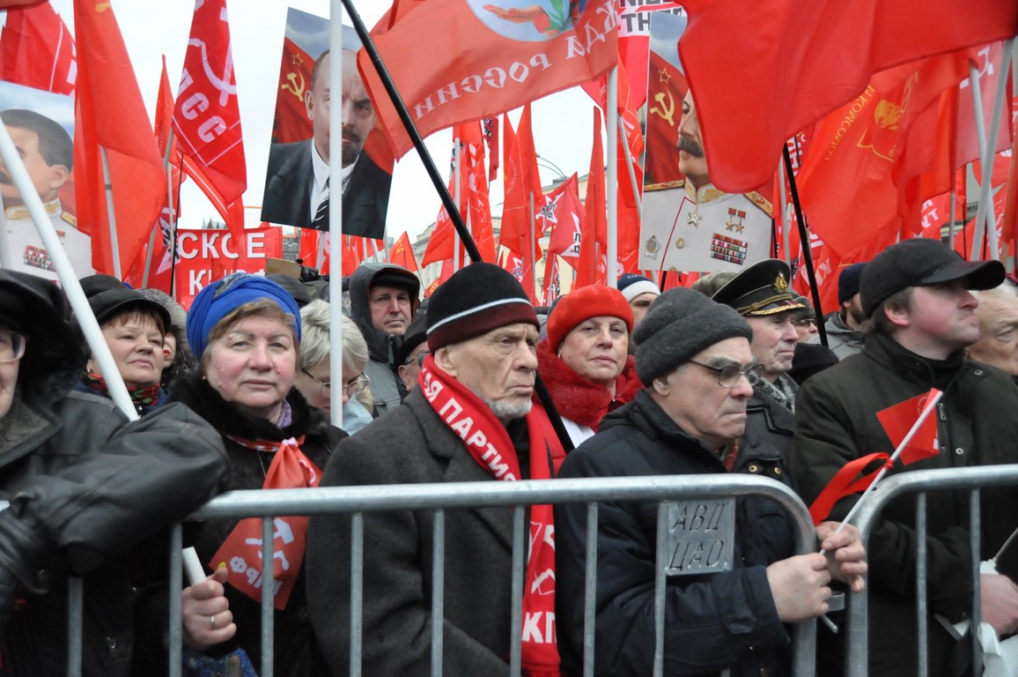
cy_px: 338
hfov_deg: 57.3
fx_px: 932
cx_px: 509
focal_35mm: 33
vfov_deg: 39.9
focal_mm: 22
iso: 3200
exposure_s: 1/4000
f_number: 4.5
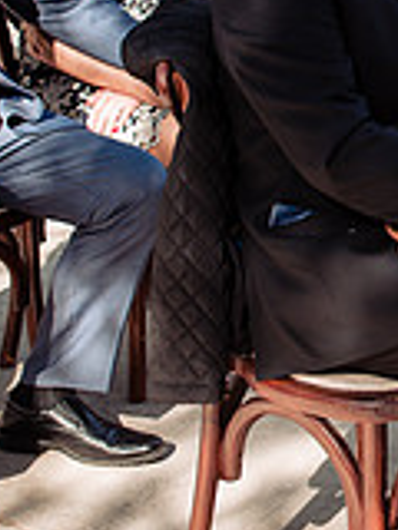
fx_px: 1870
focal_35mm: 122
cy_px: 35
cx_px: 700
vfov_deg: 15.9
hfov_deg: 11.3
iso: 100
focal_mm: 35
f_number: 4
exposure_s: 1/160
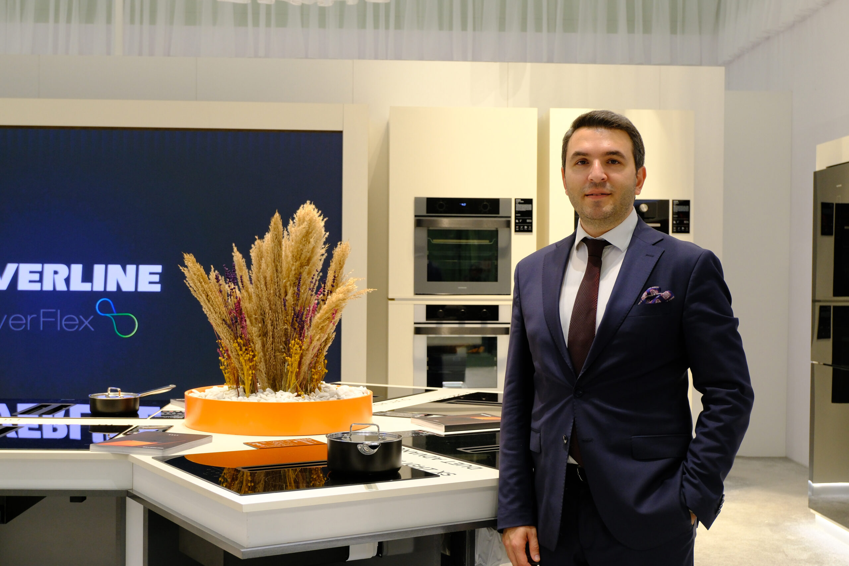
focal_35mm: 48
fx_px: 1132
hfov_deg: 41.1
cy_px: 283
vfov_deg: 28.1
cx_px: 424
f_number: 4.9
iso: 1000
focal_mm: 32.3
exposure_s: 1/100
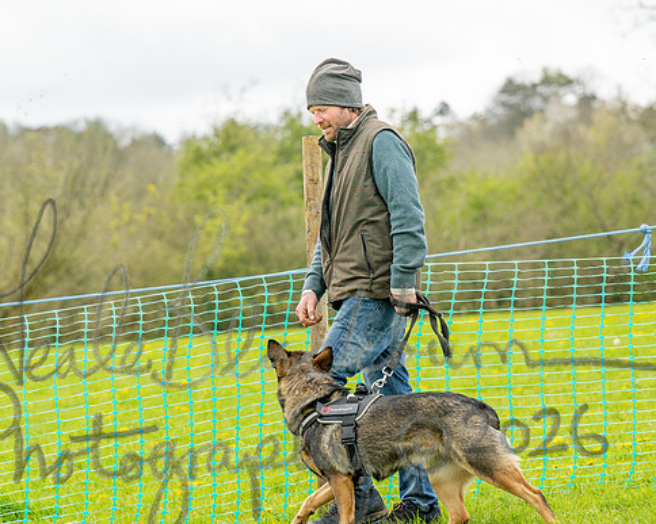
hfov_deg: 7.9
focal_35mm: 245
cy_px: 301
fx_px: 4756
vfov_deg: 6.3
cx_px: 306
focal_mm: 125
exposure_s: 1/2000
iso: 400
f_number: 4.5
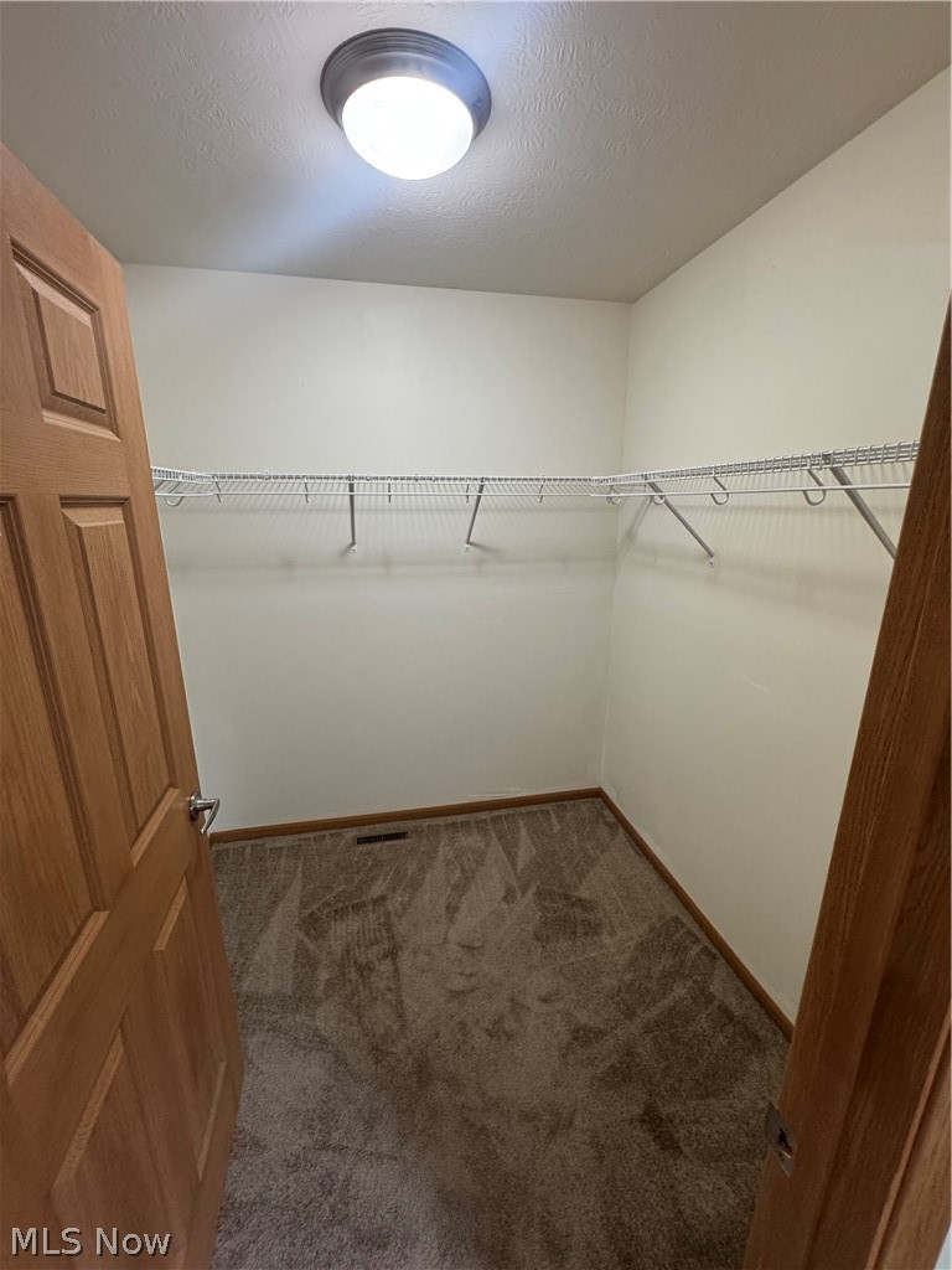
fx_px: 513
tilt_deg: -14.2
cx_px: 476
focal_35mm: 14
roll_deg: -0.1
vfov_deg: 102.1
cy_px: 635
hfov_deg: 85.7
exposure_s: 1/60
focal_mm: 2.22
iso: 250
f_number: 2.2
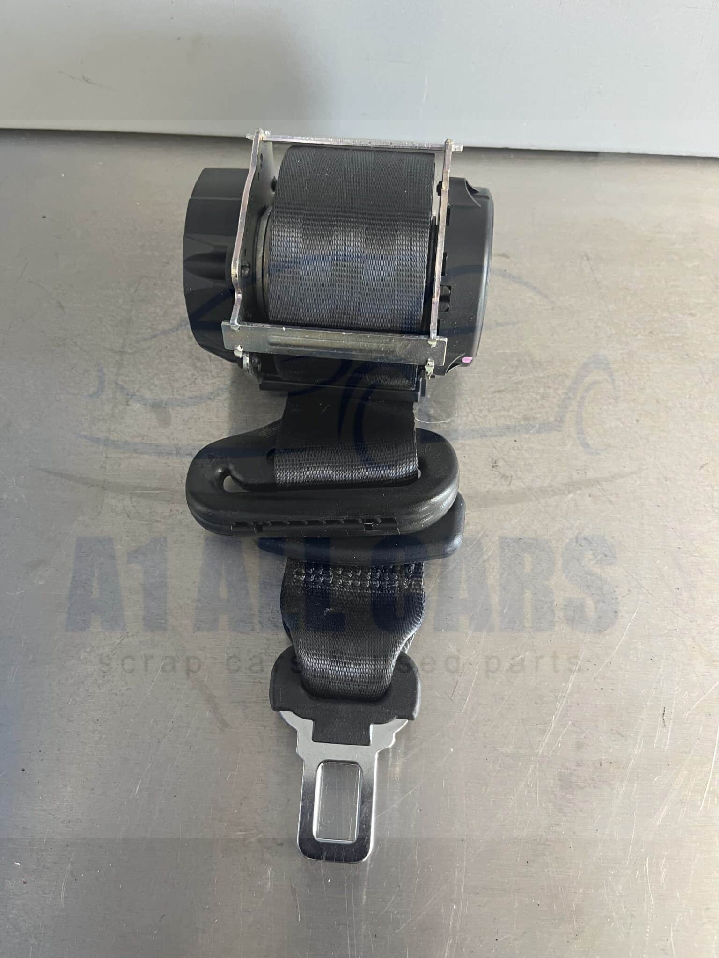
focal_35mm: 26
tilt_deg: -64.1
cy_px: 479
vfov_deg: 67.3
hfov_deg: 53.1
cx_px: 360
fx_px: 720
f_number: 1.6
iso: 160
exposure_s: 1/60
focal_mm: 5.1
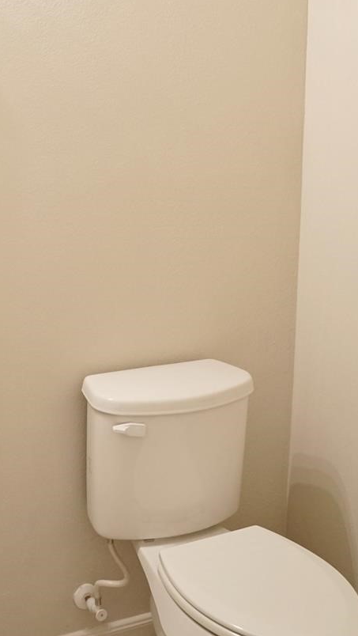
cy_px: 131
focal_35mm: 56
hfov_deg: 21.2
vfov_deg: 36.0
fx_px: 944
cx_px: 60
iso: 2000
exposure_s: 1/60
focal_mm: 28
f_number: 2.8
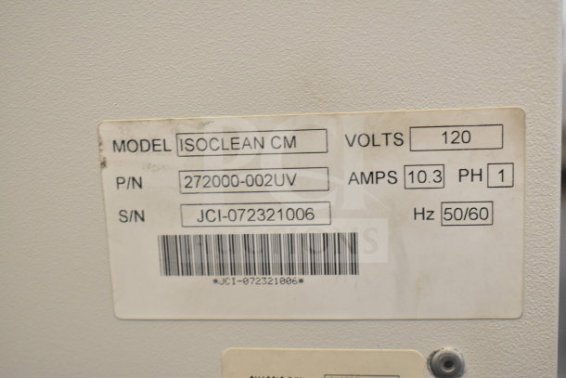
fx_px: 802
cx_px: 283
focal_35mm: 51
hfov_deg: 38.9
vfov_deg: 26.5
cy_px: 189
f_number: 4.5
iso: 1400
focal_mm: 34
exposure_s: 1/50
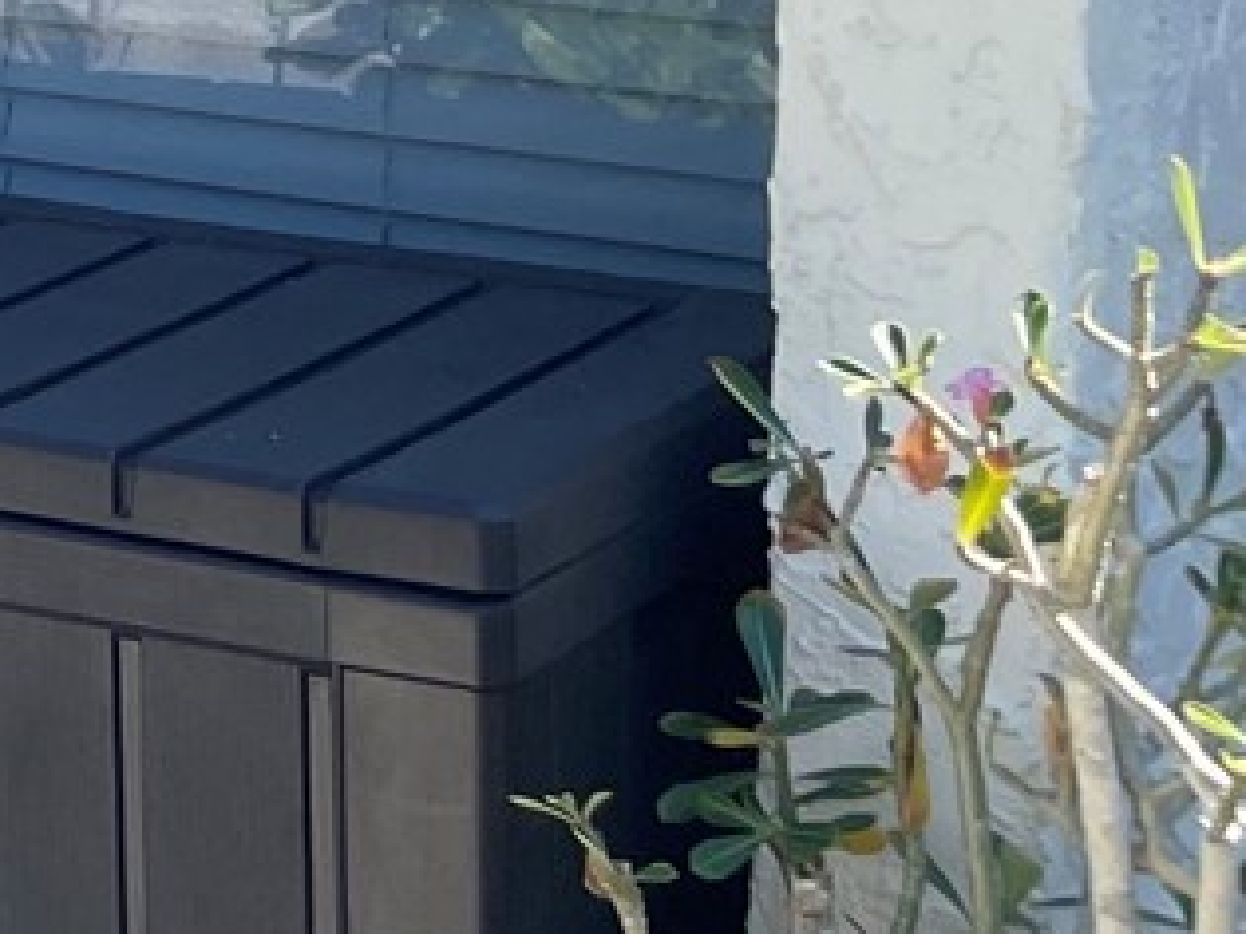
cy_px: -499
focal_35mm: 132
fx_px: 4750
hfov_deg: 11.7
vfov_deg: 10.8
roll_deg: +0.1
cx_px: -1914
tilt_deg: -2.5
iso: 32
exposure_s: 1/997
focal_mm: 4.2
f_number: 1.6
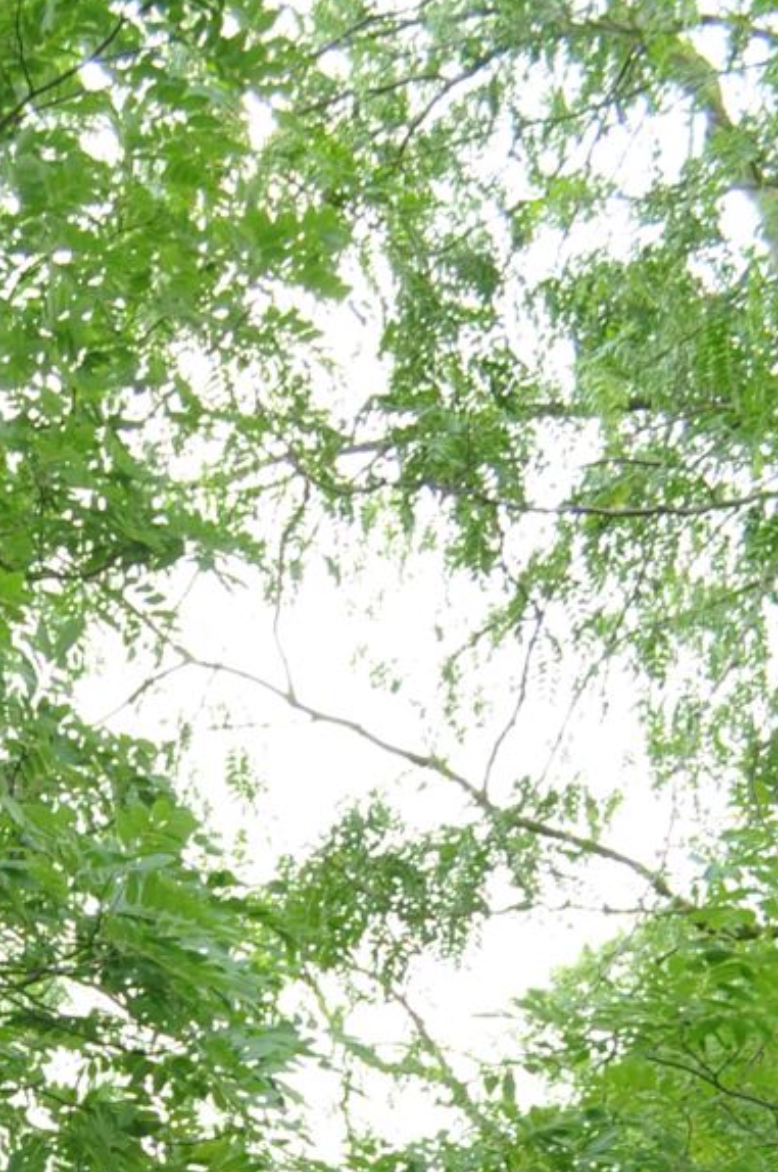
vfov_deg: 17.8
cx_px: -542
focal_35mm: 100
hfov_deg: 12.6
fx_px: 3251
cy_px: 1879
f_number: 6.3
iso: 200
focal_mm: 18
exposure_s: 1/60
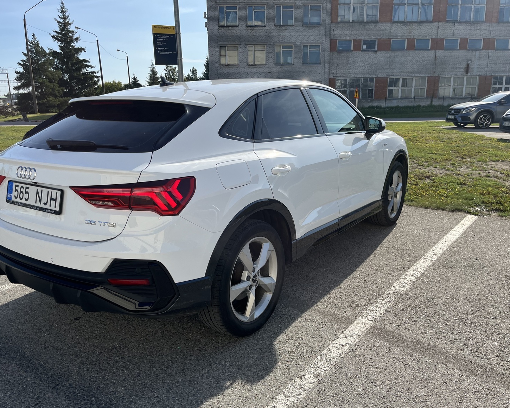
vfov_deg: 51.5
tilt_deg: -14.8
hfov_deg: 62.2
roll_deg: +0.8
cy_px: 210
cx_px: 246
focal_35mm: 28
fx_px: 423
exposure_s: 1/2967
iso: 50
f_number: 1.6
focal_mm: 5.1
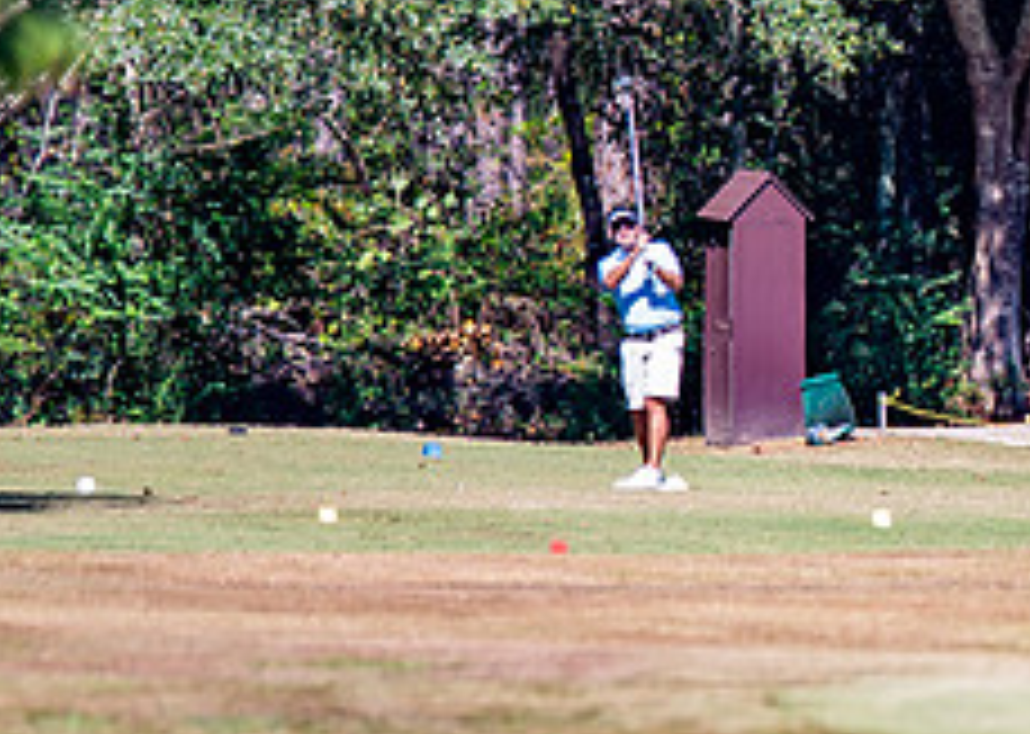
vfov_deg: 1.1
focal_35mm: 1350
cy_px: 339
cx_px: 1414
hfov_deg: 1.5
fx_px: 39445
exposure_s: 1/640
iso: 100
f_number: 4.5
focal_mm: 400
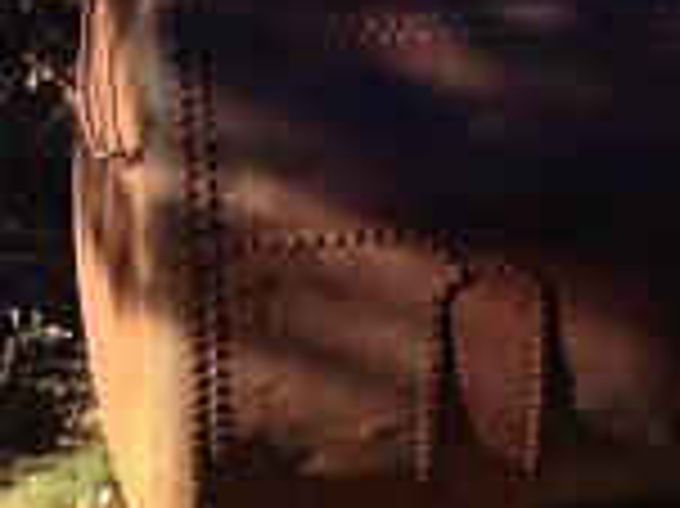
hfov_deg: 11.4
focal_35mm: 155
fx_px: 3042
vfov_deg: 9.5
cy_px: 94
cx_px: 1394
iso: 50
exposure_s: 1/351
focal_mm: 4.28
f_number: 2.4
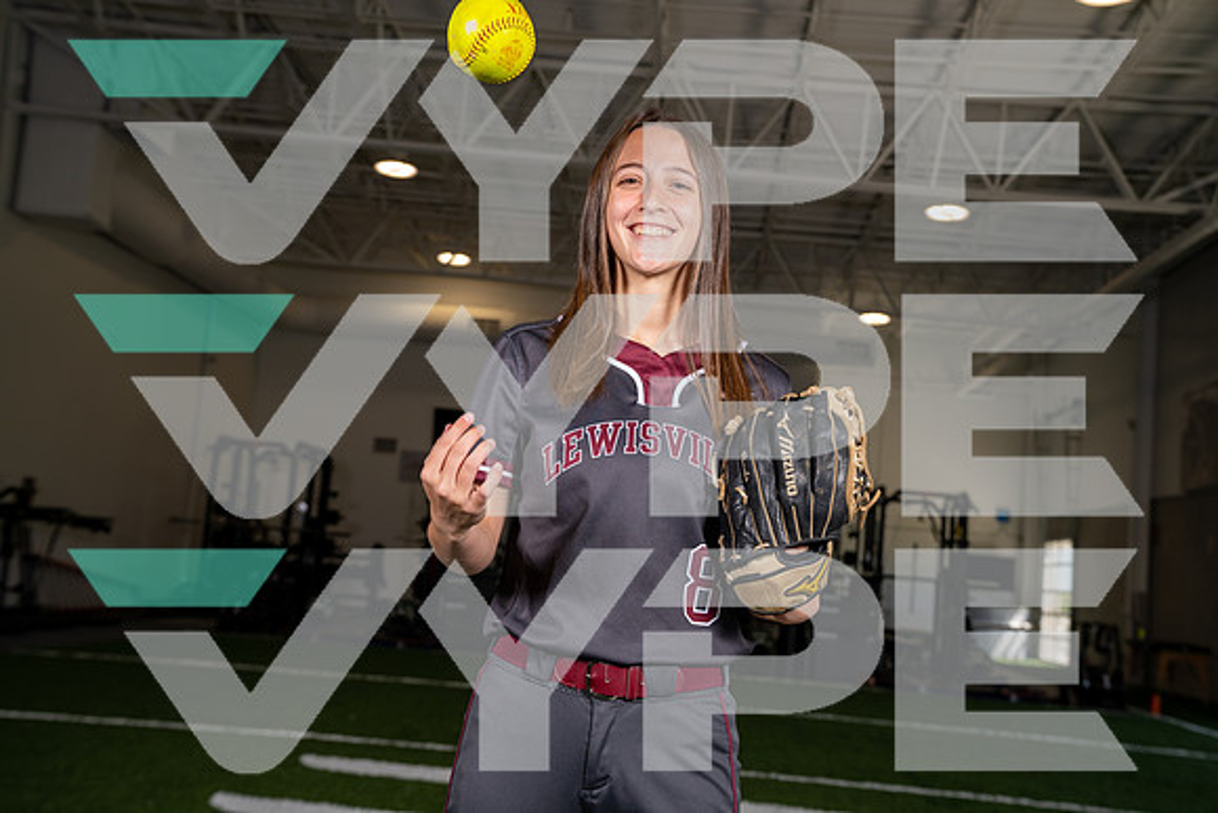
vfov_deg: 29.3
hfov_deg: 42.7
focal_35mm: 46
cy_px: 406
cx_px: 609
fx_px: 1557
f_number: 5.6
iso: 200
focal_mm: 46
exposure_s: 1/200
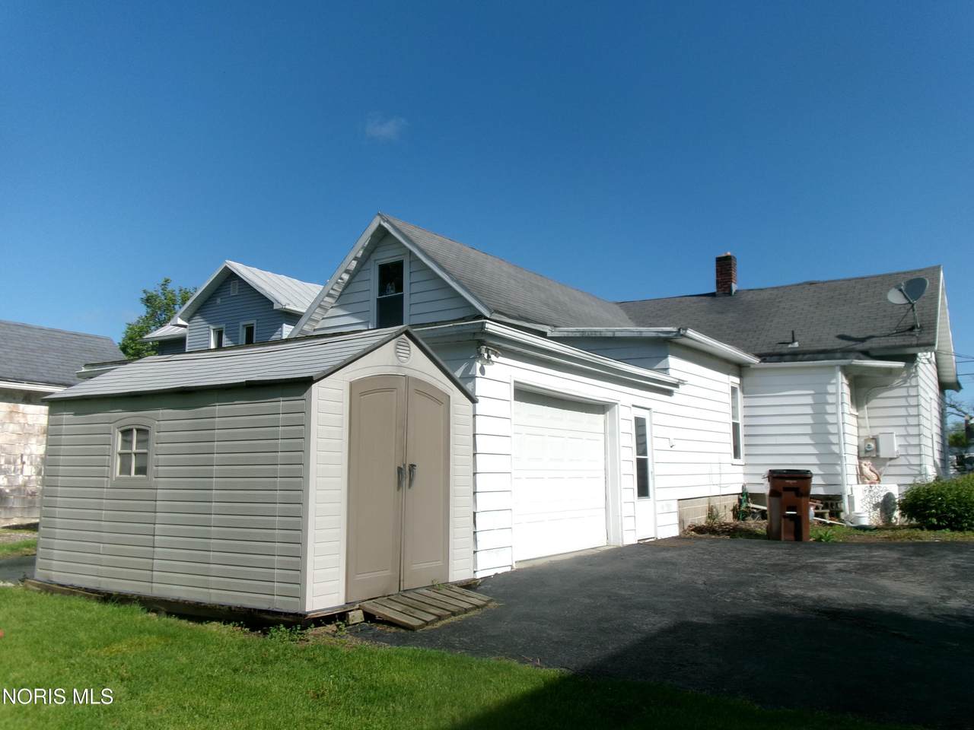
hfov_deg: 63.4
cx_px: 487
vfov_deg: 49.7
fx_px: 788
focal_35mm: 28
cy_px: 365
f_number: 10.8
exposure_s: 1/160
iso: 100
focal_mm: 5.1
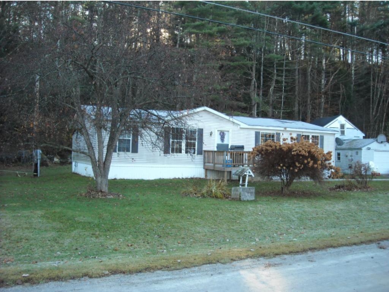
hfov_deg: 52.6
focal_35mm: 35
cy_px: 146
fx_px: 393
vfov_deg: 40.7
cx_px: 194
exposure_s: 1/141
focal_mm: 5.7
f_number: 2.8
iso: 147
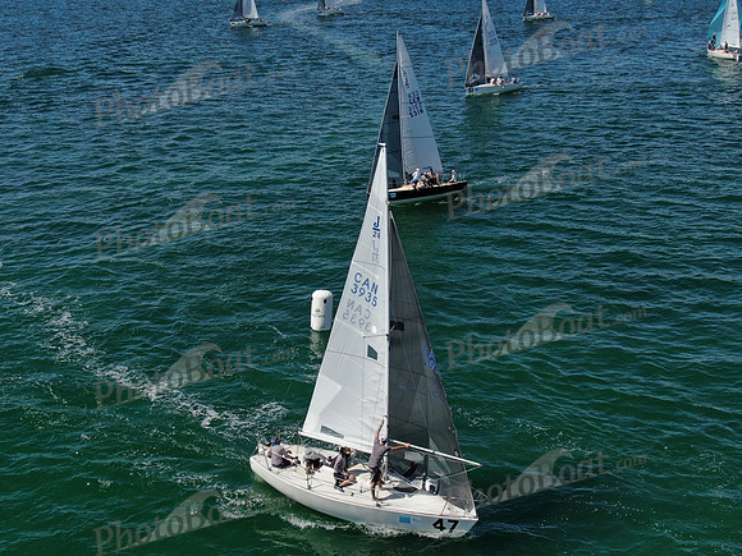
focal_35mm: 47
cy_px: 278
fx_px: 1007
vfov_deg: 30.9
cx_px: 371
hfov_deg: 40.4
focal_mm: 8.42
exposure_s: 1/1250
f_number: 3.8
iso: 100
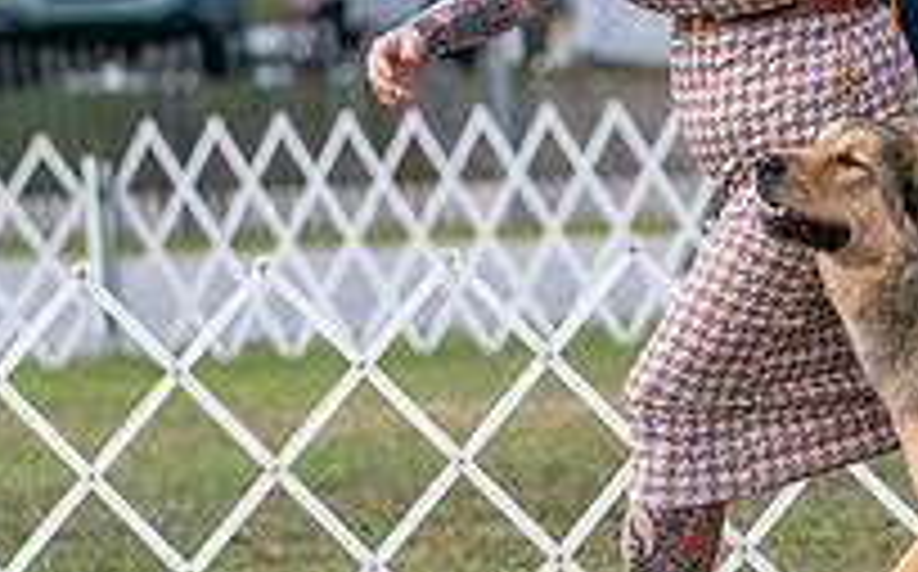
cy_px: 72
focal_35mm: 473
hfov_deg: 4.4
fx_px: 11821
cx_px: 853
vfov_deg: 2.8
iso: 400
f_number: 4
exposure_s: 1/2000
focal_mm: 140
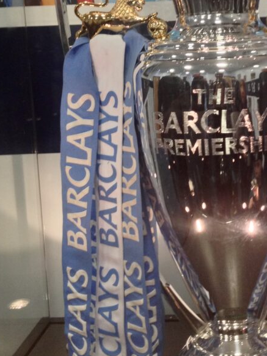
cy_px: 115
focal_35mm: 68
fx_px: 700
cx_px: 224
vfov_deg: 28.4
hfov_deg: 21.3
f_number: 2.4
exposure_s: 1/20
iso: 100
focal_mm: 4.28
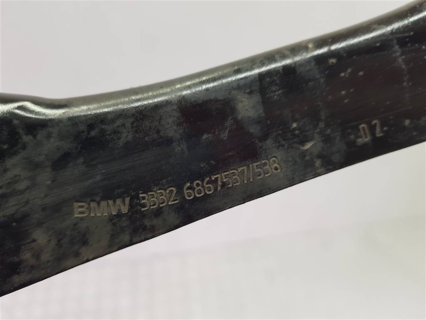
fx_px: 320
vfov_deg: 53.1
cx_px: 213
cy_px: 160
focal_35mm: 26
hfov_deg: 67.3
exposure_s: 1/100
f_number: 1.7
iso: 80
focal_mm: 4.2
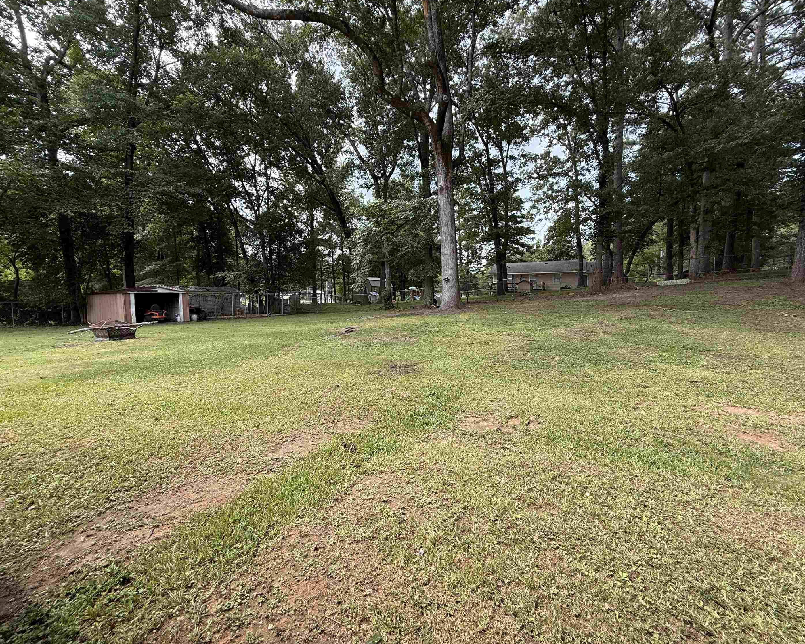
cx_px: 410
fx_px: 357
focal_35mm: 15
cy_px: 314
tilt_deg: -1.1
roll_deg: +0.5
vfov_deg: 84.0
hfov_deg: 96.8
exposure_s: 1/208
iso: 50
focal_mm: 2.22
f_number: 2.2
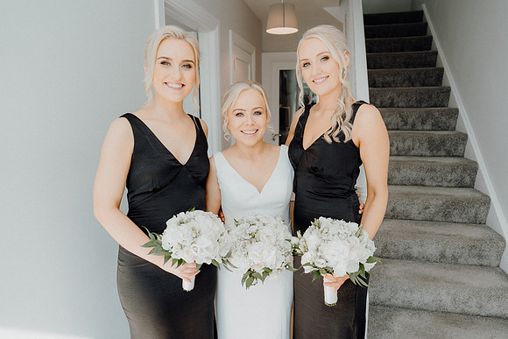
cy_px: 170
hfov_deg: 73.7
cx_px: 254
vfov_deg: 53.1
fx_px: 339
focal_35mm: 24
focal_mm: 24
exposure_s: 1/160
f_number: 3.5
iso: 125
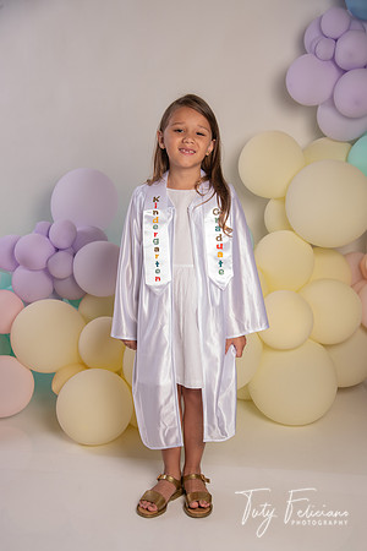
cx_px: 184
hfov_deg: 27.0
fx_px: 765
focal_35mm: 50
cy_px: 276
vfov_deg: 39.6
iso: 50
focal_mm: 50
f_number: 5
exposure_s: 1/60
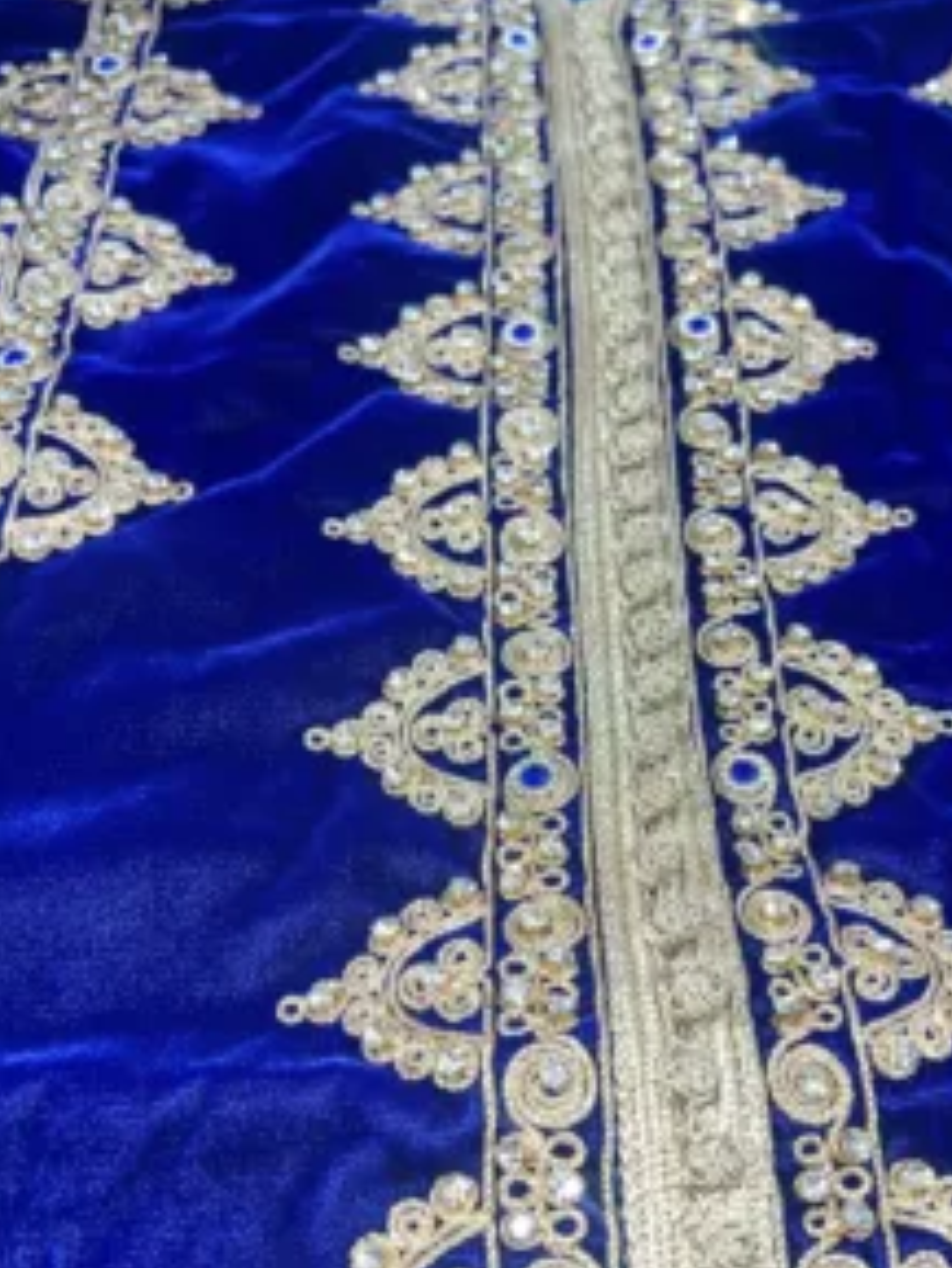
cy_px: 715
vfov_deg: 51.2
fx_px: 1319
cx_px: 583
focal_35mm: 36
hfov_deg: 39.5
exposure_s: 1/59
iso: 40
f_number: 1.5
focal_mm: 5.7
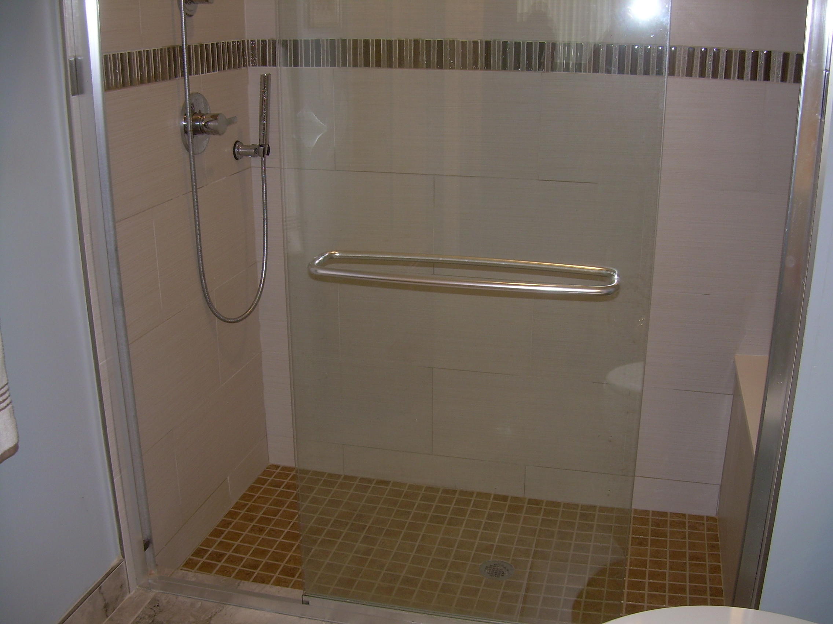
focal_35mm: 38
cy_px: 312
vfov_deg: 37.7
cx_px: 416
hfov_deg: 49.0
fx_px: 914
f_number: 2.8
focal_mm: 6.3
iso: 50
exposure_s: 1/60
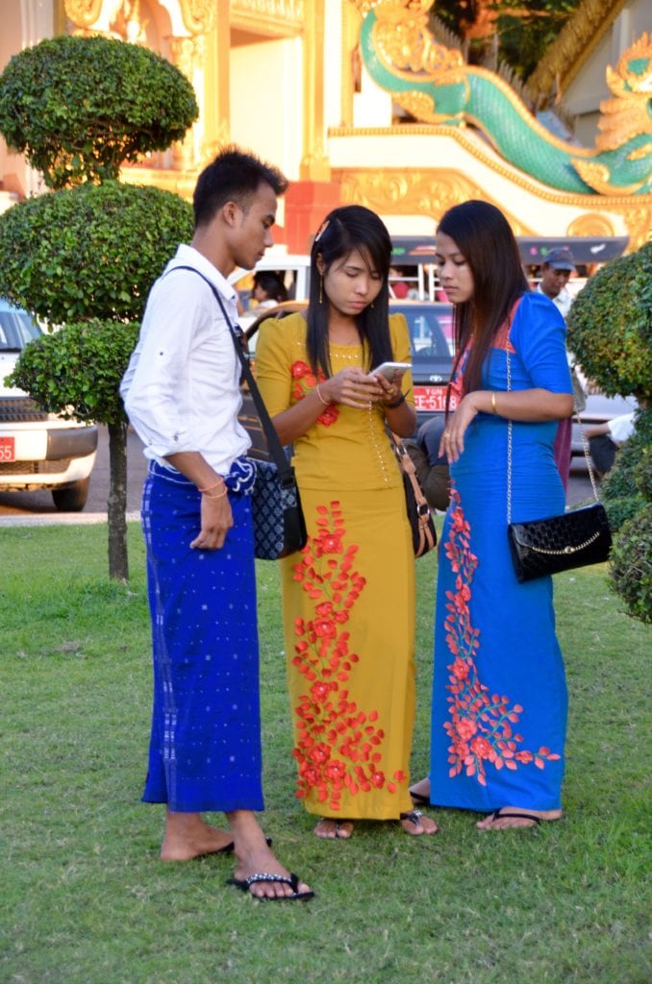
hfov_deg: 12.1
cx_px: 326
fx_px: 3071
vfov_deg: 18.2
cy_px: 492
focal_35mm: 112
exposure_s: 1/125
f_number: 5.6
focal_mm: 75
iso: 400
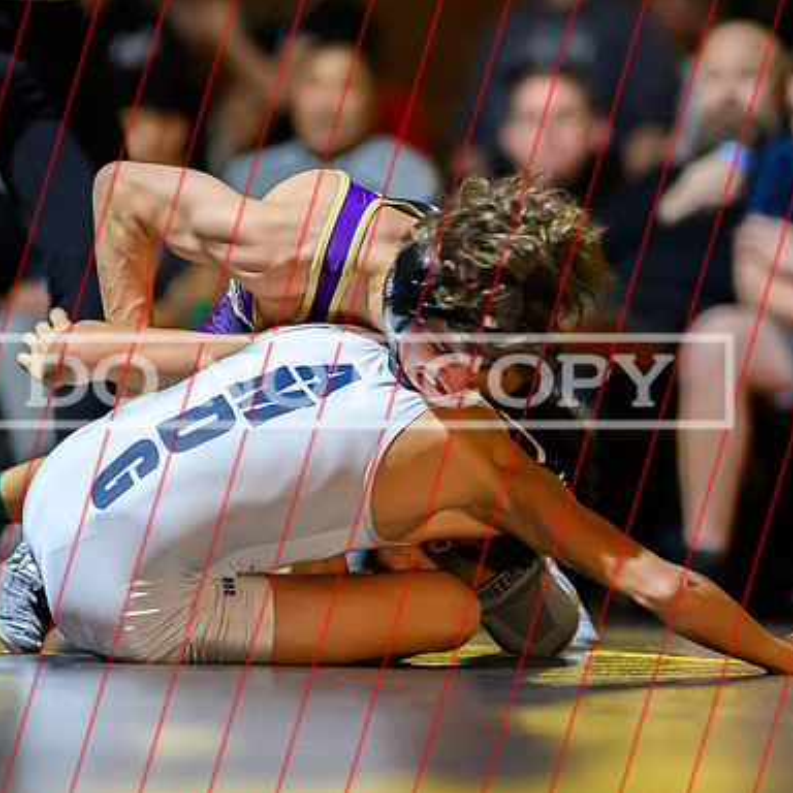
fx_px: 7309
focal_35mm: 282
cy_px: 487
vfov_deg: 6.2
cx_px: 338
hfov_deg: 6.2
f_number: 1.8
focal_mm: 135
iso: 8000
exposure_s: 1/640
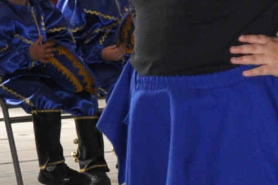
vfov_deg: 3.9
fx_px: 2697
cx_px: 837
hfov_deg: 5.5
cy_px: 48
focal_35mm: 349
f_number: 5
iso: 400
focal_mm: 35
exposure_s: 1/125
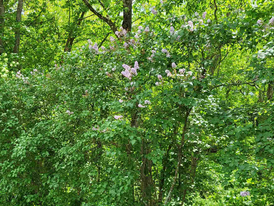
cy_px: 124
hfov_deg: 40.4
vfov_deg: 31.4
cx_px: 80
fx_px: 364
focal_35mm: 46
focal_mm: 5.4
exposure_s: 1/533
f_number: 1.8
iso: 40
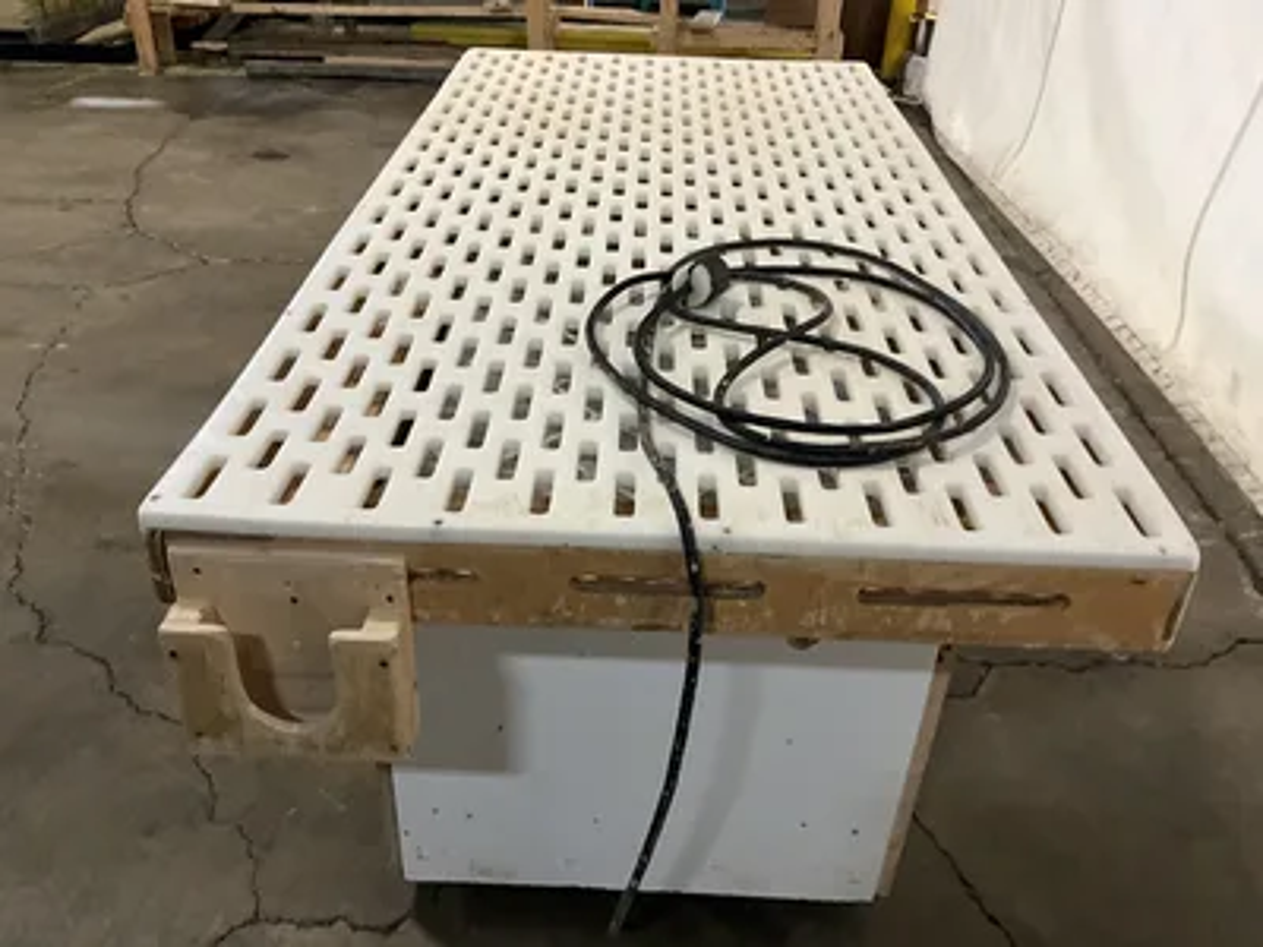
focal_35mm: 29
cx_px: 632
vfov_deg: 48.2
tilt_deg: -32.2
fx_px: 1058
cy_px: 474
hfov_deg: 61.7
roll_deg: +1.4
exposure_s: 1/56
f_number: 1.8
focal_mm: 3
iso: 320
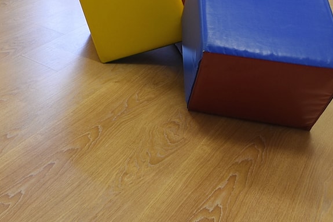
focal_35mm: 48
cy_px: -94
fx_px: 444
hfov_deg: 35.9
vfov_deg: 23.5
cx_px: -20
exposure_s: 1/1.67
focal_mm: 8
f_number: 11
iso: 100
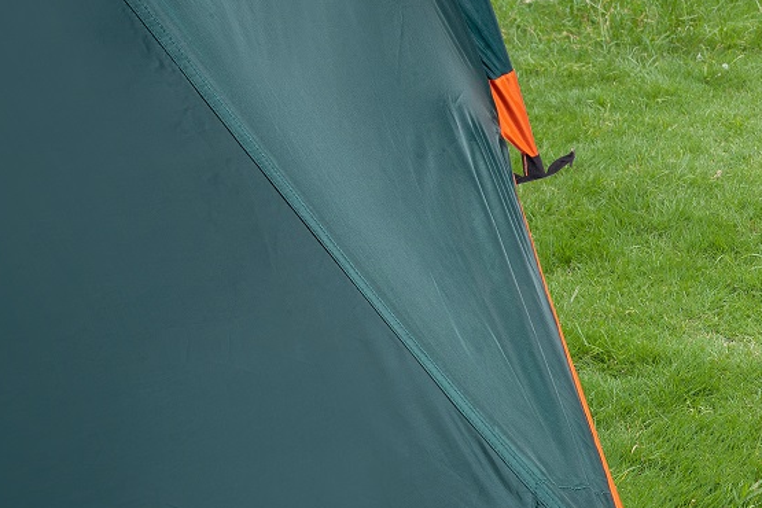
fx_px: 1418
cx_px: 765
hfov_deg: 28.2
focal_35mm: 67
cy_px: 461
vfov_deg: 19.9
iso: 250
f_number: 18
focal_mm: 31
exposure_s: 1/125
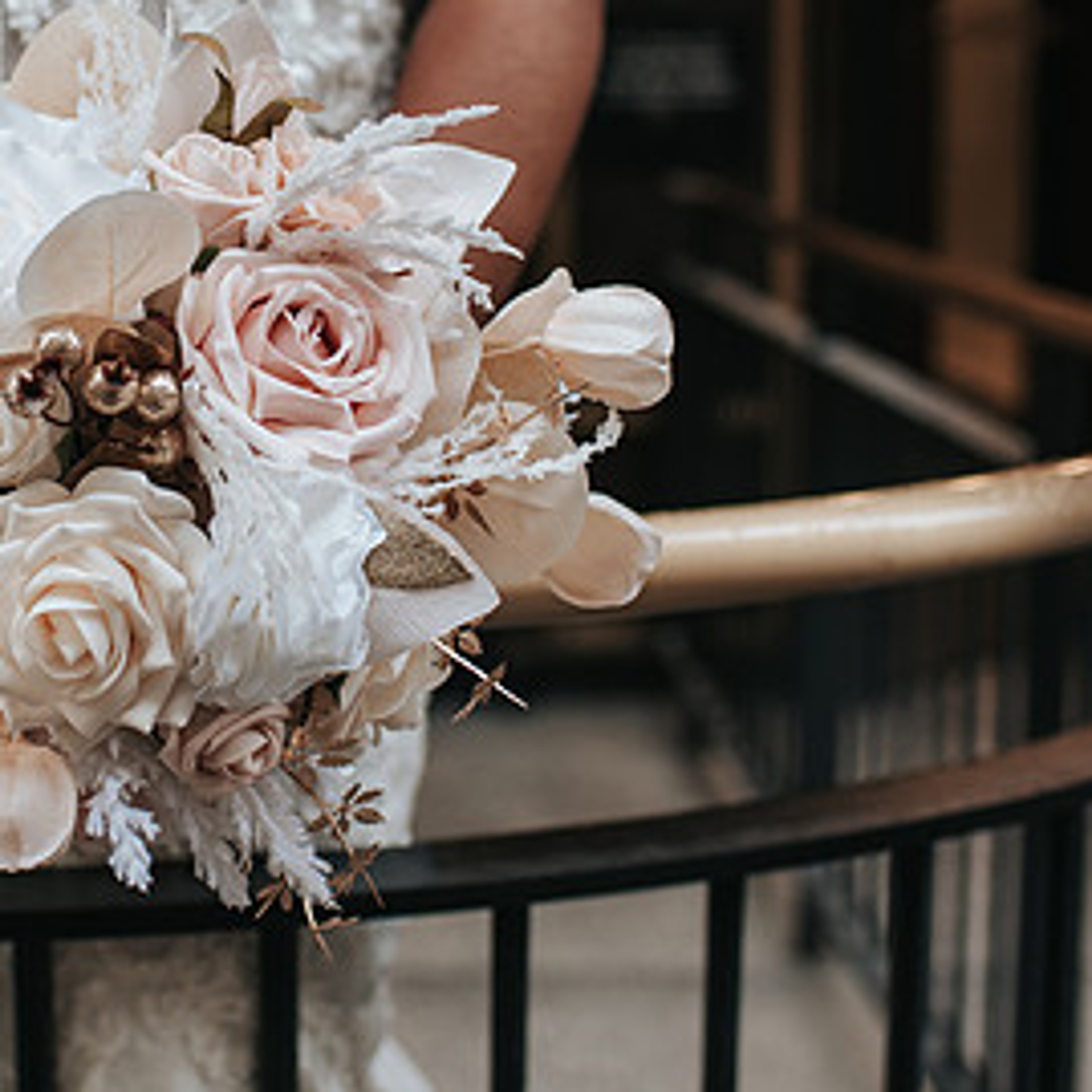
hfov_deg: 25.5
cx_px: 180
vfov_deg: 26.0
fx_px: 2356
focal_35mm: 66
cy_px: 359
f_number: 2.8
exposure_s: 1/125
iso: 360
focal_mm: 35
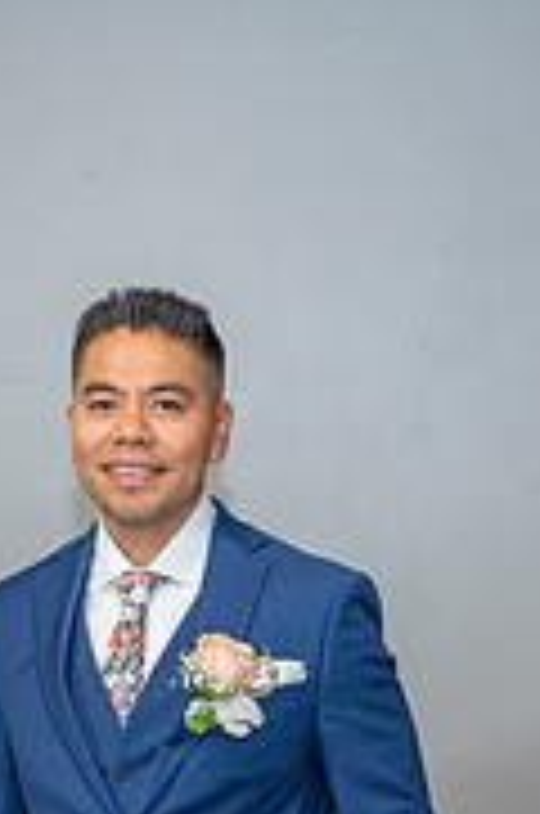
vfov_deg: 18.9
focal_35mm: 103
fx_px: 2326
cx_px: 139
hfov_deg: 13.2
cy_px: 942
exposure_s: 1/125
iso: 640
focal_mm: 26
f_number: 4
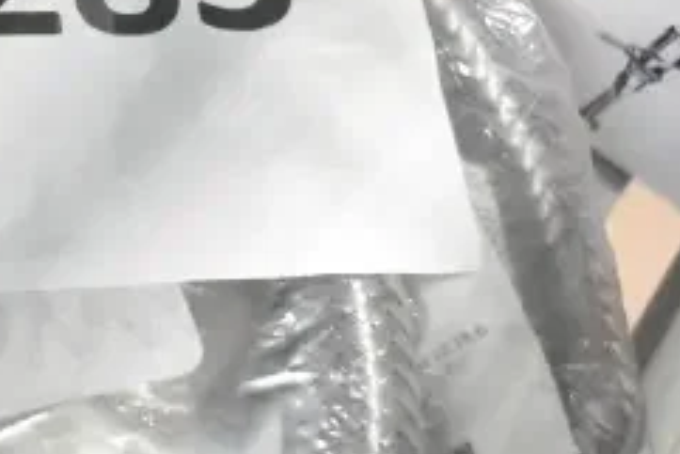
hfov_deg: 24.3
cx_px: -130
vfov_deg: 17.9
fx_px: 1436
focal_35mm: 76
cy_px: 171
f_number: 4
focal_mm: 20
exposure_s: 1/60
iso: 1600
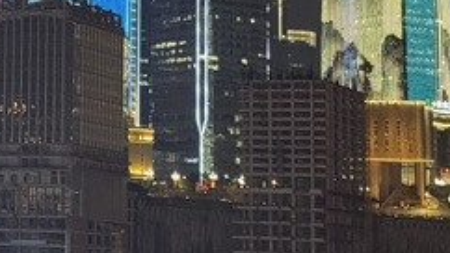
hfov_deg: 12.7
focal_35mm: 164
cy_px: -59
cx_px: -119
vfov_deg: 7.3
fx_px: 1956
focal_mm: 5.96
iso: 320
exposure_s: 1/25
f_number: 1.6
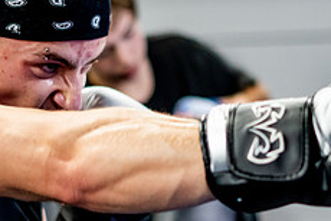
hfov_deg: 16.2
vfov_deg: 10.9
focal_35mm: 126
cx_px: 186
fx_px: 1160
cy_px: 157
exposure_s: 1/400
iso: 3200
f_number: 1.8
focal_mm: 50
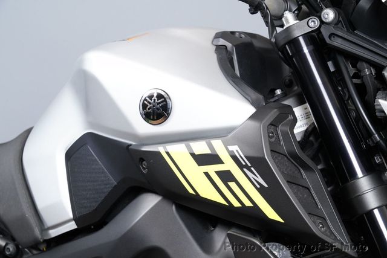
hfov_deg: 21.9
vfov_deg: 14.7
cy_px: 129
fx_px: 1000
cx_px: 194
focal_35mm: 93
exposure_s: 1/80
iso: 5000
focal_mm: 93
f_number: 9
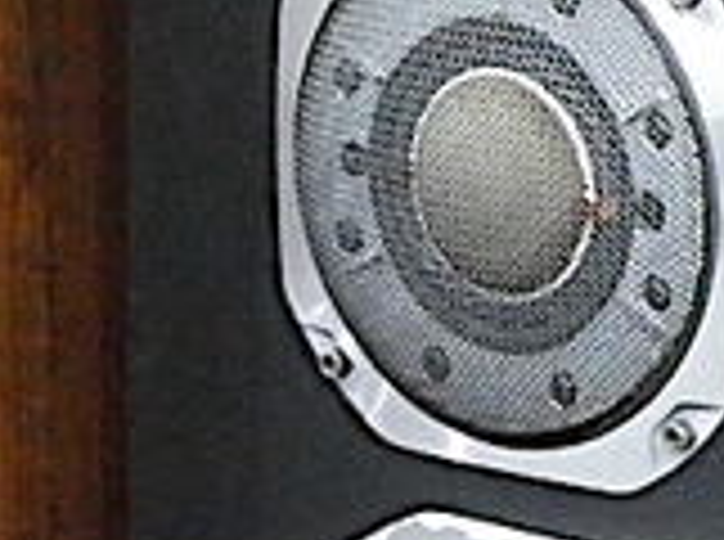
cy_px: 500
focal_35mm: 281
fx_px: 5864
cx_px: 279
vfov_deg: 5.3
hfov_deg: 7.1
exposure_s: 1/10
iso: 1600
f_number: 4
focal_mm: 8.4
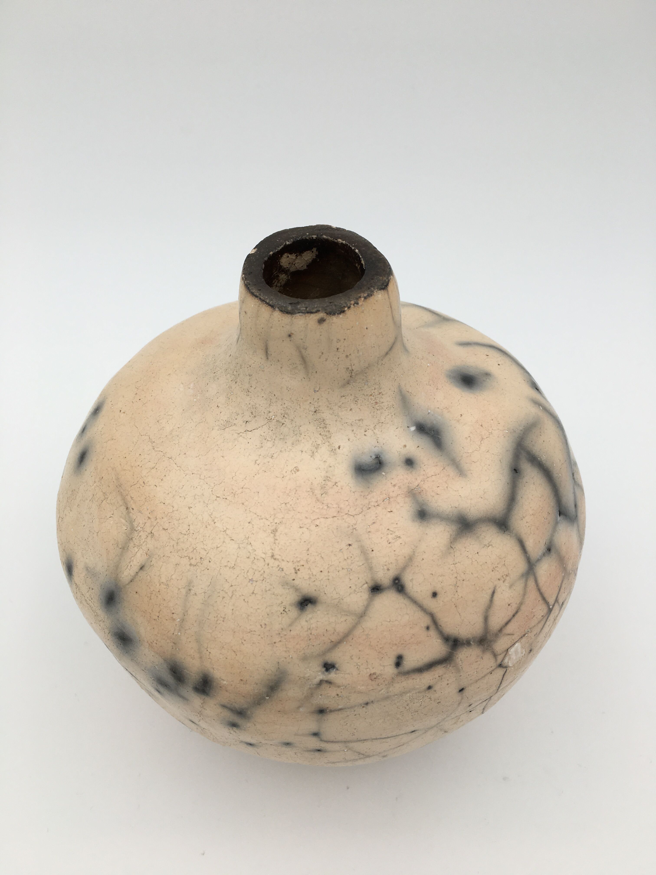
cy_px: 438
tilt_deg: -42.6
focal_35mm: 29
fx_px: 733
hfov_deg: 48.2
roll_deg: -0.9
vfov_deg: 61.7
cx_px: 328
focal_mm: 4.15
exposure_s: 1/194
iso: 25
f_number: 2.2
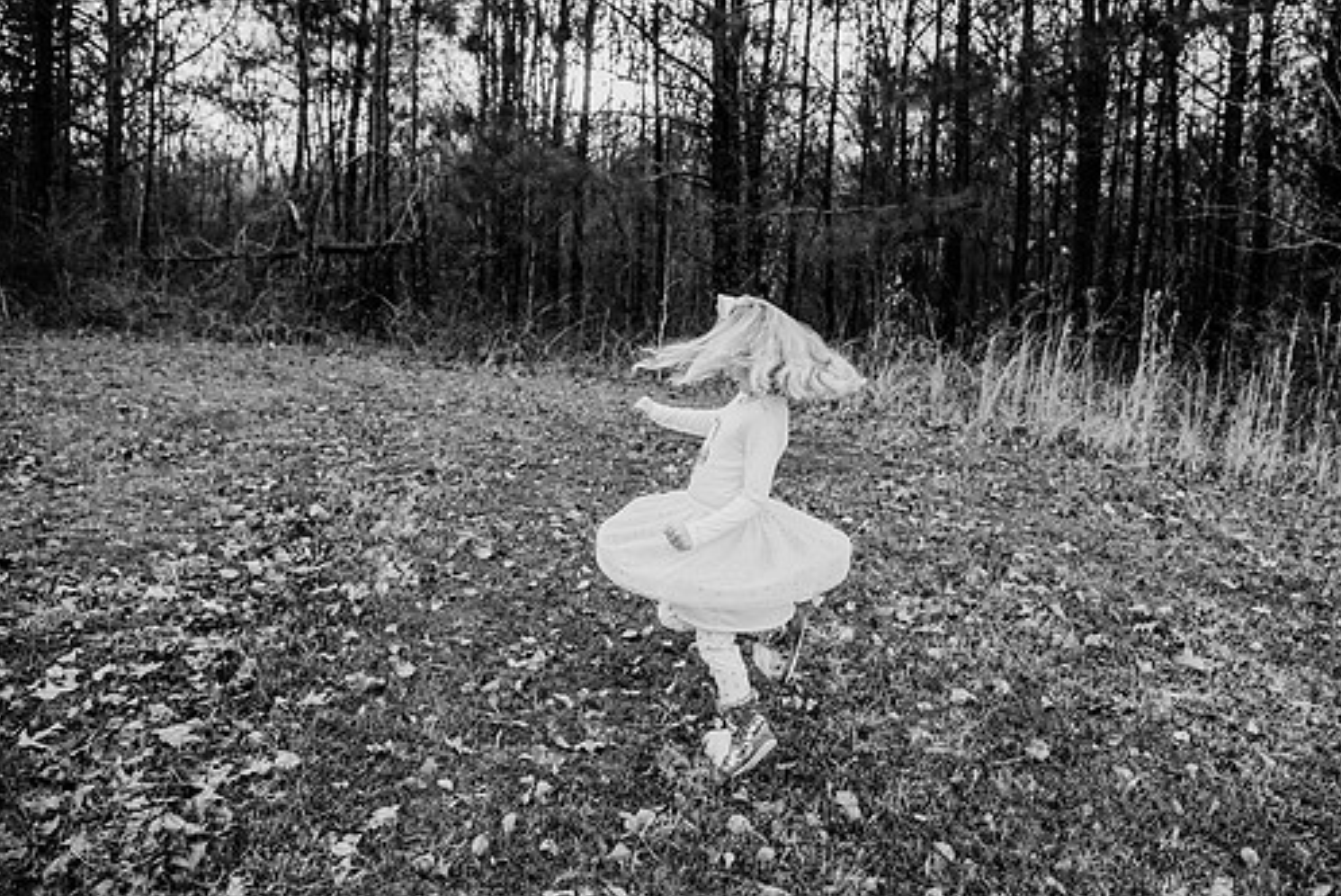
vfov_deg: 46.4
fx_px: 1044
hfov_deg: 65.3
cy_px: 417
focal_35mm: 28
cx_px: 726
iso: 800
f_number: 4
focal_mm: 24
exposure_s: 1/800
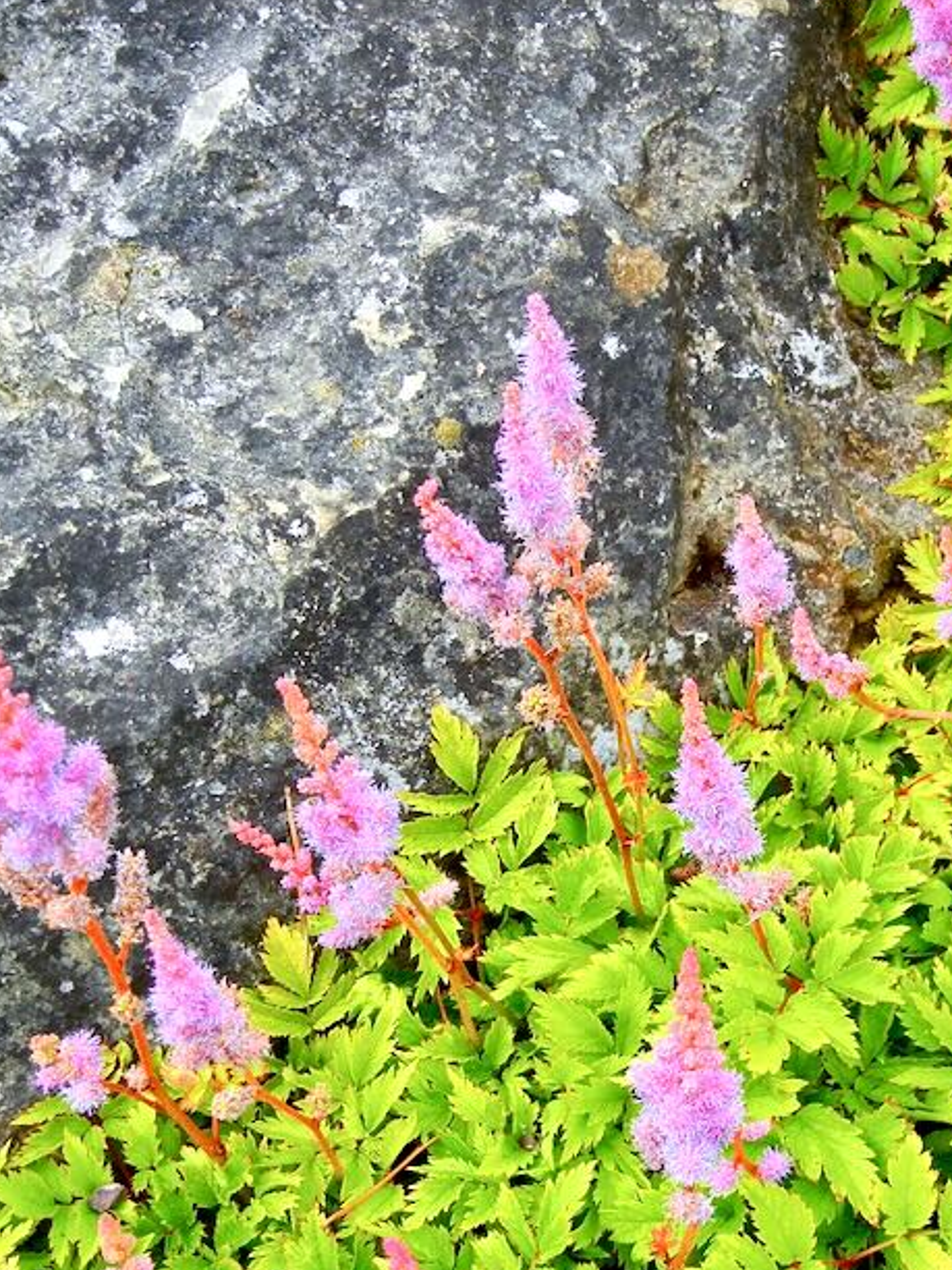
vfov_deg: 22.5
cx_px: 684
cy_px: 706
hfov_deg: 16.9
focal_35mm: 87
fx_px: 3190
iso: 160
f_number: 3.9
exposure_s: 1/176
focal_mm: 9.3
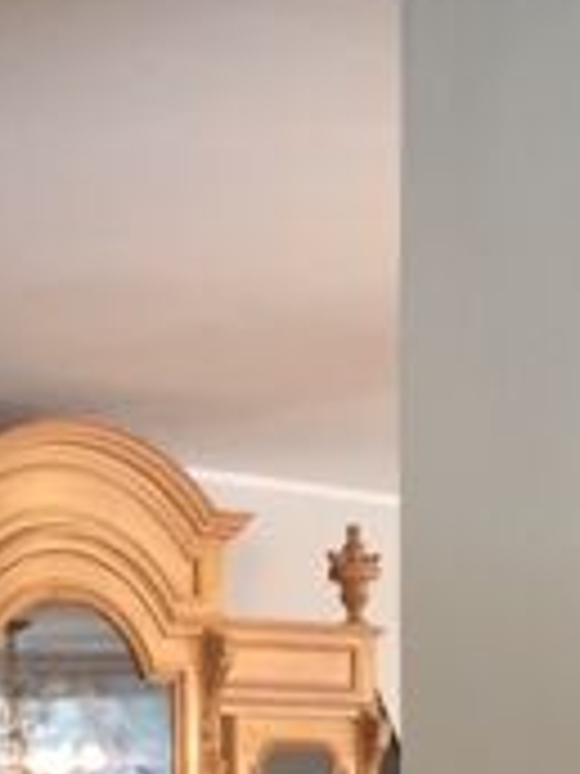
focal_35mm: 135
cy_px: 940
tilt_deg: -1.2
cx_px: -679
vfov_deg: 14.1
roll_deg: +0.7
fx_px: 3016
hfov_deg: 10.0
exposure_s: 1/33
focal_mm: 4.15
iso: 160
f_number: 2.2
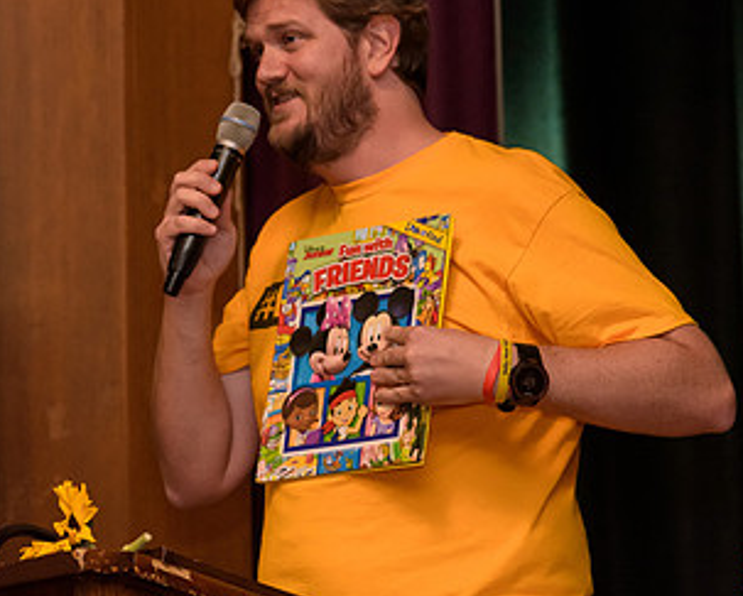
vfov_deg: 7.7
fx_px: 4424
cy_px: 210
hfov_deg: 9.6
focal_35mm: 201
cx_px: 208
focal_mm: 112
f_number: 4
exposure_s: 1/125
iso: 2000
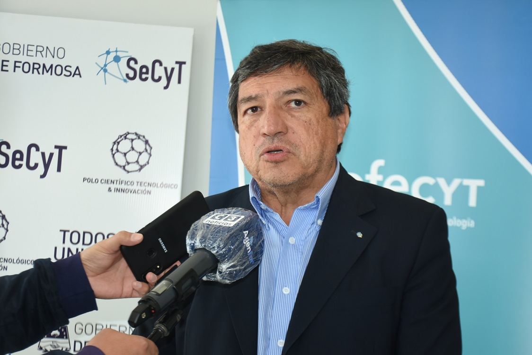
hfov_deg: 28.1
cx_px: 266
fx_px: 1064
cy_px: 178
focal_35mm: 72
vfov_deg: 18.9
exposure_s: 1/250
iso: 640
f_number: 5.6
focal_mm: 48
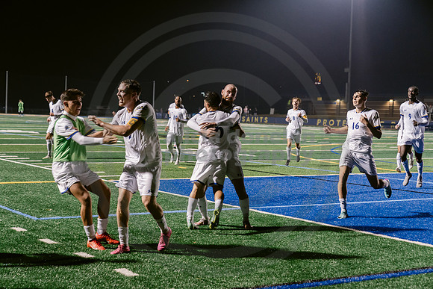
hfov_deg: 28.8
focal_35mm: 70
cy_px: 145
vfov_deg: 19.5
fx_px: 842
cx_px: 216
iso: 2500
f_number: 4
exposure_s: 1/200
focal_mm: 70
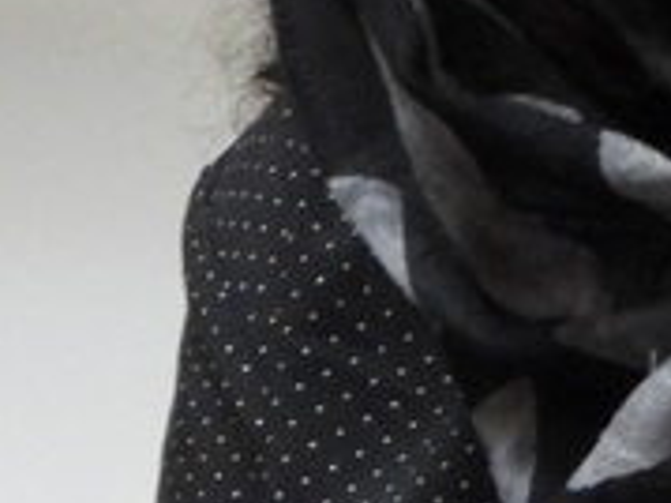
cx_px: 1526
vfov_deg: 0.8
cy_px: -345
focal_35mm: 1979
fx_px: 38335
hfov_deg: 1.0
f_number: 4.5
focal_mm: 62.1
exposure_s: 1/6
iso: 800
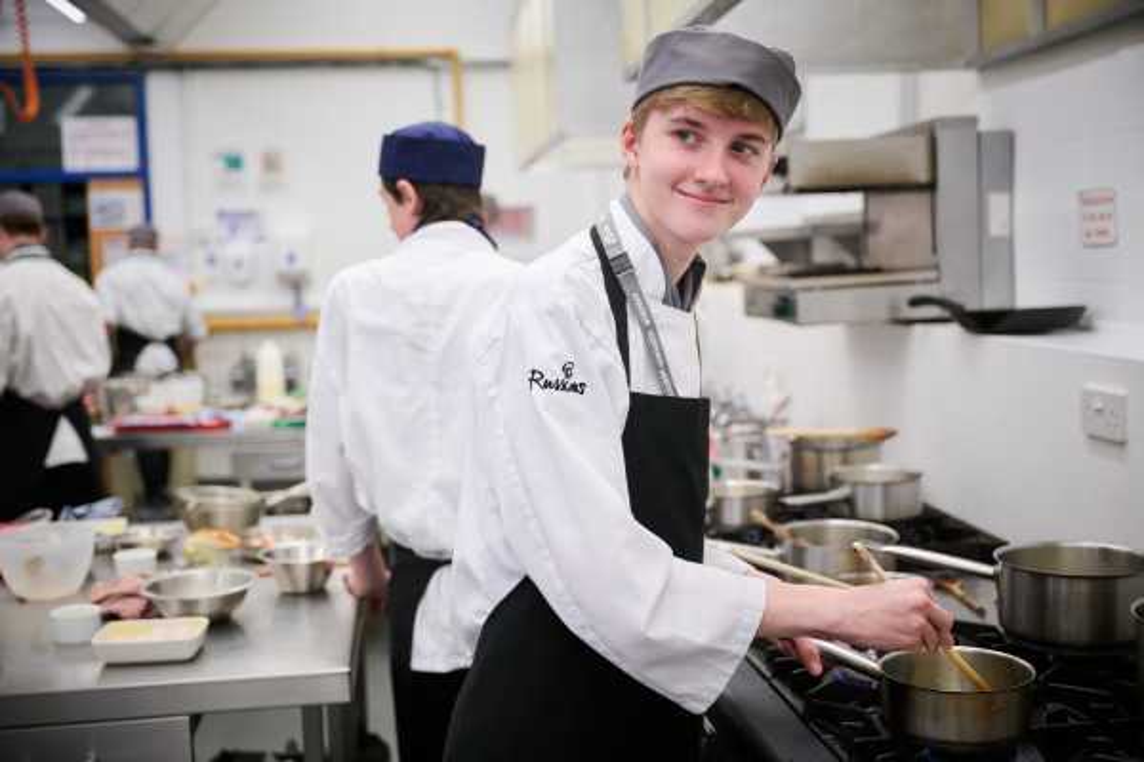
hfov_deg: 45.4
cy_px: 381
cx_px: 572
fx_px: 1366
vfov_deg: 31.2
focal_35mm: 43
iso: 200
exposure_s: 1/400
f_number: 2.8
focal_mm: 43
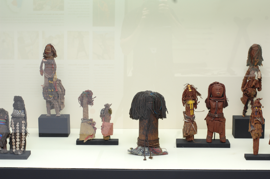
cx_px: 135
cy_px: 90
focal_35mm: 75
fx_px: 562
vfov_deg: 18.1
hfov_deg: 27.0
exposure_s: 1/50
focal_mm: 50
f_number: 6.3
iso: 320
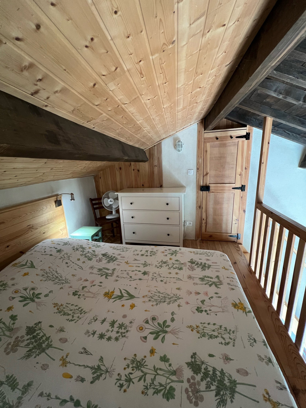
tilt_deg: -13.5
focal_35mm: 13
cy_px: 204
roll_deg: +2.6
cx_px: 153
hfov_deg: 89.9
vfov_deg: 106.2
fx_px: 153
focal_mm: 1.57
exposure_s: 1/50
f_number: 1.8
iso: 320
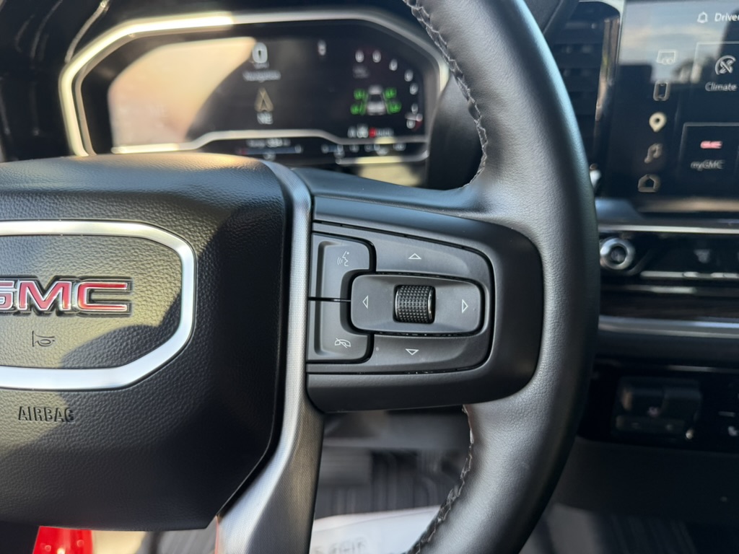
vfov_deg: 56.8
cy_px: 277
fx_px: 512
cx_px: 370
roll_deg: +0.1
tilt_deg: -27.6
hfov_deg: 71.6
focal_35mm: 24
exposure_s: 1/174
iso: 80
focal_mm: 6.76
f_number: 1.78
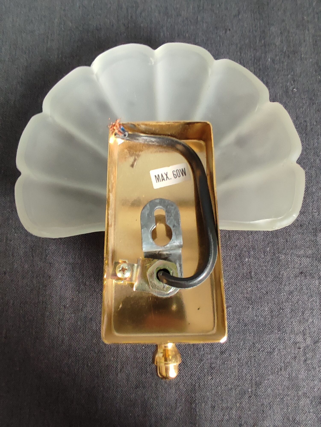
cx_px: 160
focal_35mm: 16
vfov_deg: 94.5
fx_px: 198
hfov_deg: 78.2
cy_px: 214
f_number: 2.2
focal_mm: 1.65
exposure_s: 1/33
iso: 363
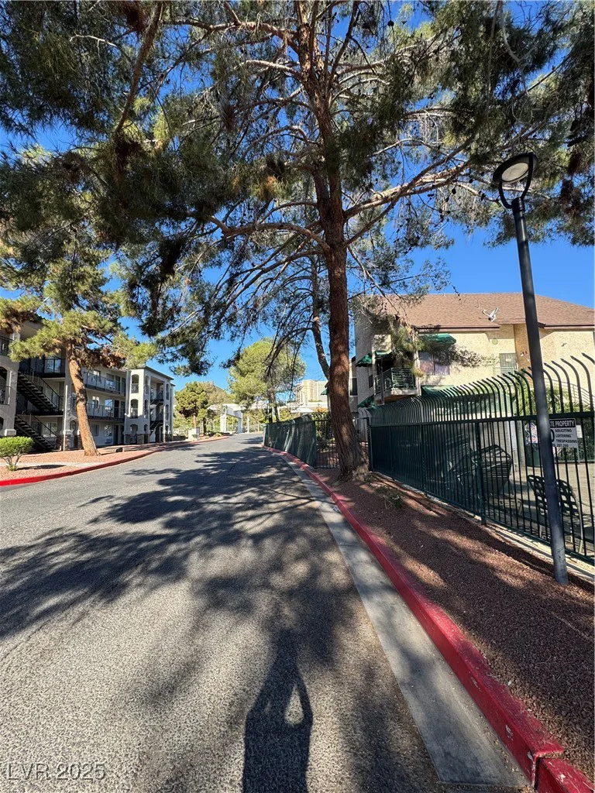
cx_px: 298
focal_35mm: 14
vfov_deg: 102.1
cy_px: 396
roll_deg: +1.8
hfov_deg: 85.7
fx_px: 321
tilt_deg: +6.2
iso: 40
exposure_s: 1/556
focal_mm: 2.22
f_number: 2.2
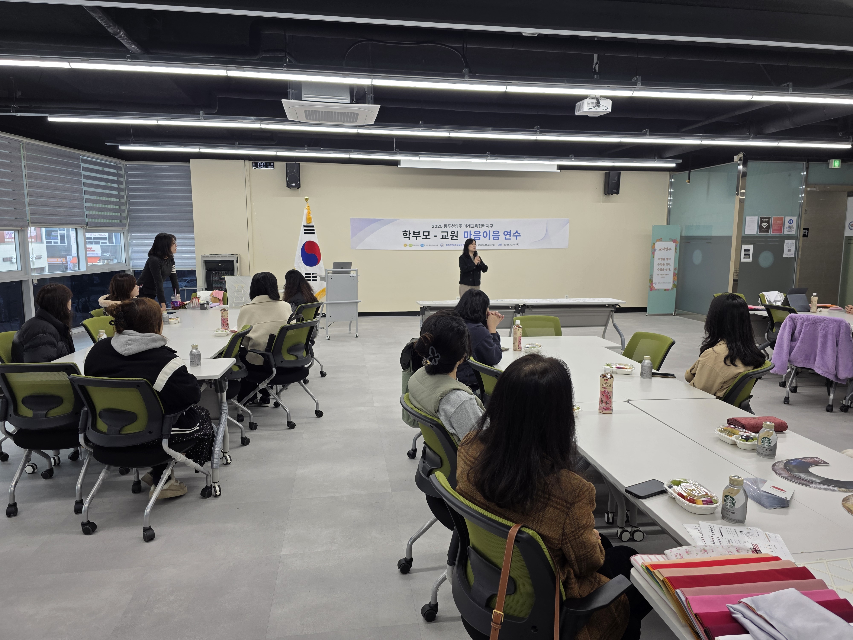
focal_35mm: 23
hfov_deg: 73.9
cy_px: 320
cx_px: 426
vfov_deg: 58.9
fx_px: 567
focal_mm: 6.3
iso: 40
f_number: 1.7
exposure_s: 1/120
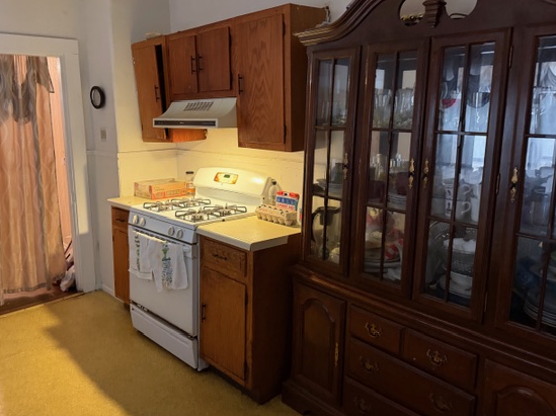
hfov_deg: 63.3
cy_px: 174
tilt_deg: -7.0
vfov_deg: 49.5
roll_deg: +1.1
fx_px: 449
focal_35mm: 28
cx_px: 247
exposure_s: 1/40
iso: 800
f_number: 1.78
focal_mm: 6.76
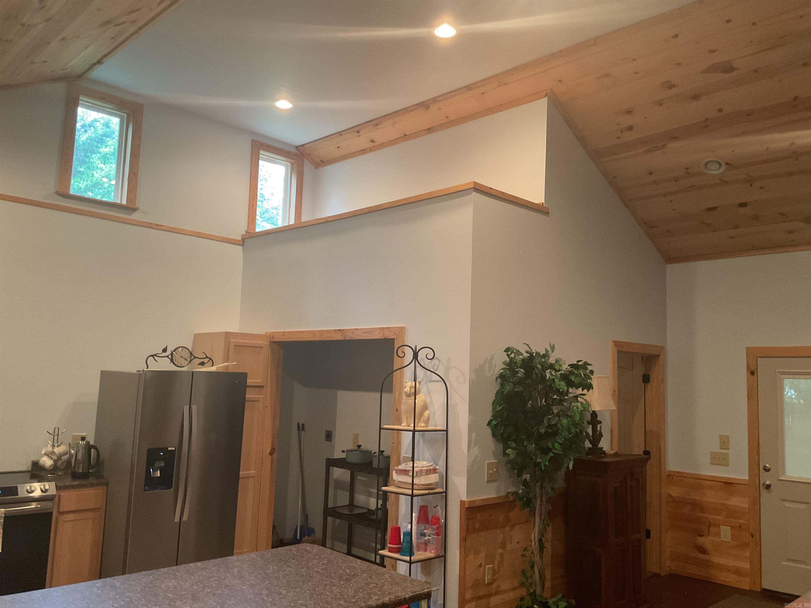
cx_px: 406
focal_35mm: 29
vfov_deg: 48.2
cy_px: 304
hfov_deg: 61.7
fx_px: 679
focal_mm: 3
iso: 200
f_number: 1.8
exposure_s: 1/40
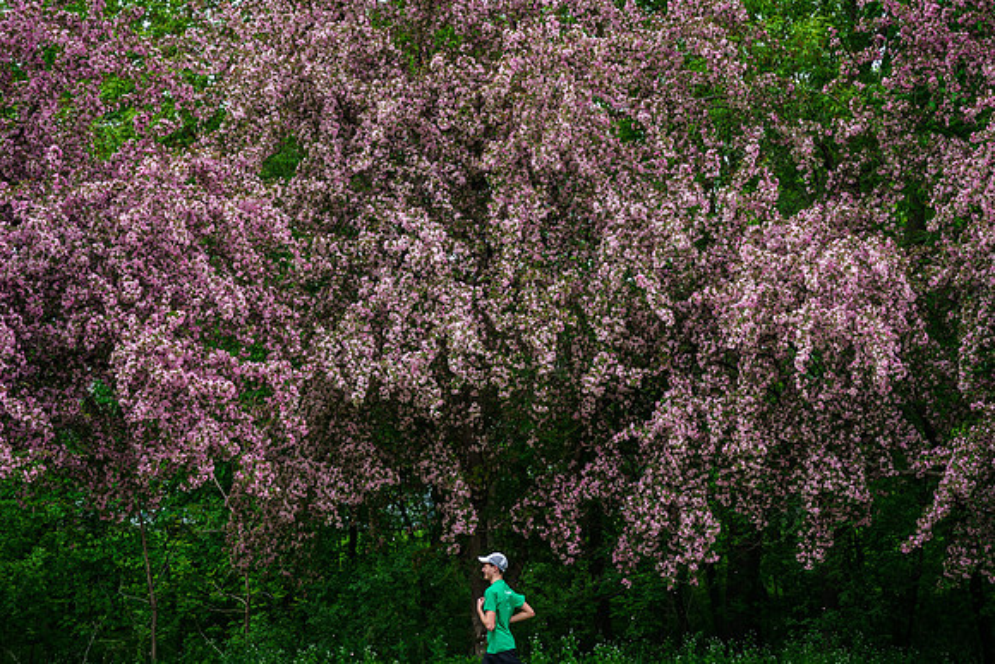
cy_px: 256
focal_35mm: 86
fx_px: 2376
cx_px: 542
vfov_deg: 15.9
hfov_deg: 23.6
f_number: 4
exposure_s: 1/2000
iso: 800
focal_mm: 70
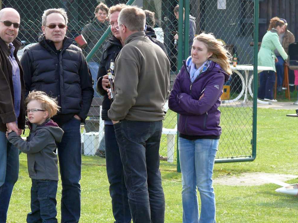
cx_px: 102
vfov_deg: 5.6
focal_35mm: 263
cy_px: 136
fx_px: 2263
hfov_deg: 7.5
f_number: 4
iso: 100
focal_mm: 38.4
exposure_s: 1/160
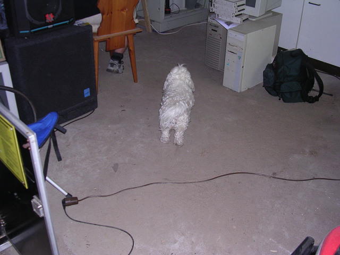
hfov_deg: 49.0
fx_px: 373
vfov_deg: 37.7
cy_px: 128
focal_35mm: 38
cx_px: 170
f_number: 2.8
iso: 242
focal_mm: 5.8
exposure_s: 1/60.1
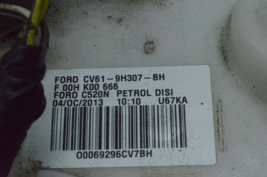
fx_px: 611
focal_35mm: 82
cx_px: 134
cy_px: 88
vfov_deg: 16.5
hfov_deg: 24.6
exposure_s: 1/125
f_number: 36
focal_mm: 55
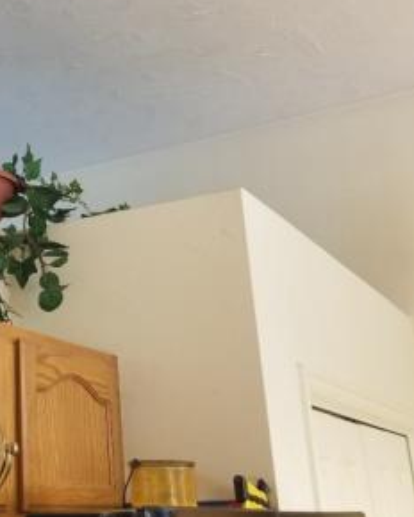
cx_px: -16
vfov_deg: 33.1
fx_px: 858
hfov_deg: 25.6
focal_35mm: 56
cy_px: 143
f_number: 1.7
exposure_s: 1/30
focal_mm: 4.25
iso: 200
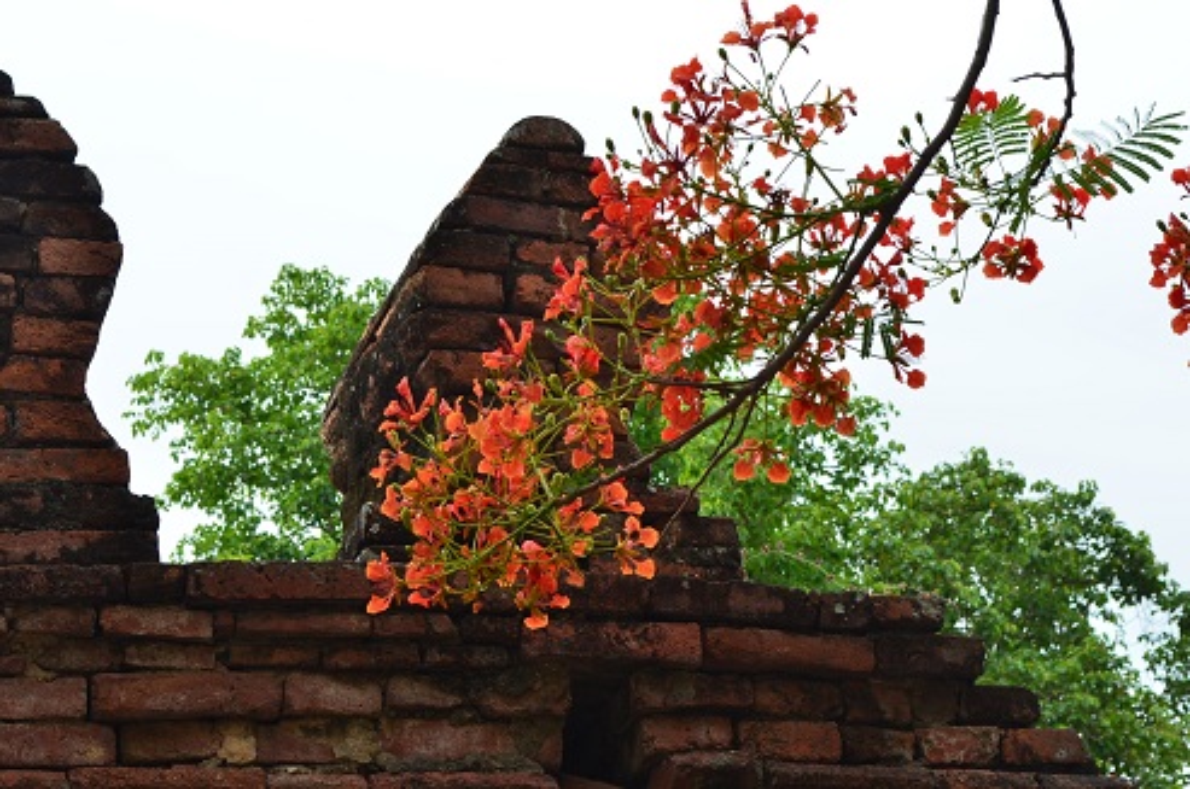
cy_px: 394
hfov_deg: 24.7
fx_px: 2723
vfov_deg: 16.5
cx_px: 595
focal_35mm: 82
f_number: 10
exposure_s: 1/80
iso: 200
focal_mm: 55
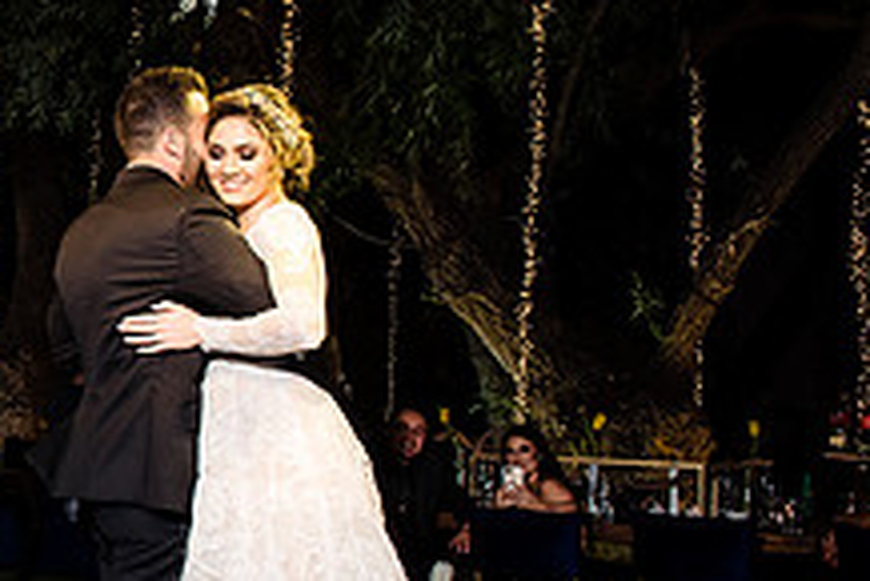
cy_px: 278
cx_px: -277
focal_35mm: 72
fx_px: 1741
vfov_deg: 19.0
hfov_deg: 24.3
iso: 1600
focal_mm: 27
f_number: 8
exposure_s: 1/160
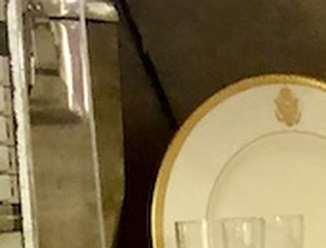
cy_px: 265
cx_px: 492
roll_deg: +3.4
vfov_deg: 14.9
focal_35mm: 98
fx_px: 927
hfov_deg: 17.8
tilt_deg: -10.2
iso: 100
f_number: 1.8
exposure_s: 1/4
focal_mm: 4
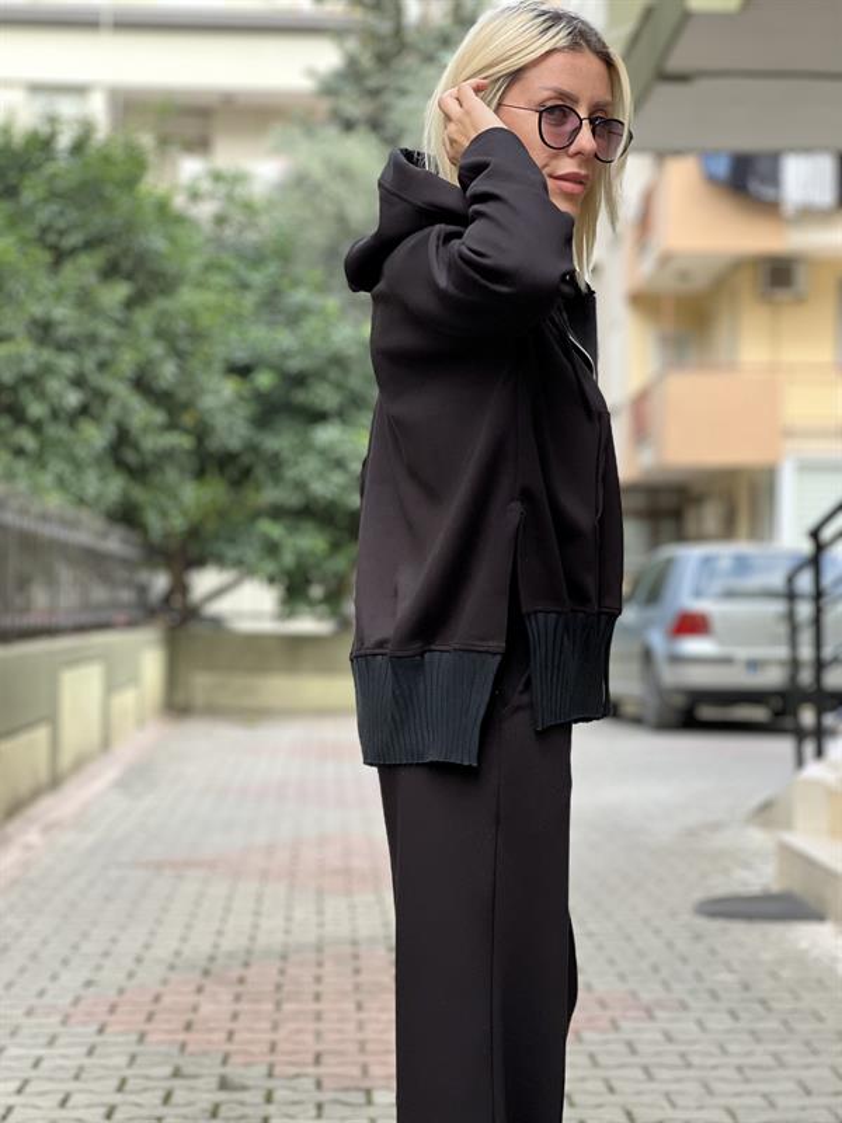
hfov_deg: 19.1
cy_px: 562
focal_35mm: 77
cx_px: 421
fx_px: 2497
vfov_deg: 25.3
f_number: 2.8
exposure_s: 1/121
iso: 160
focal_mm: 9
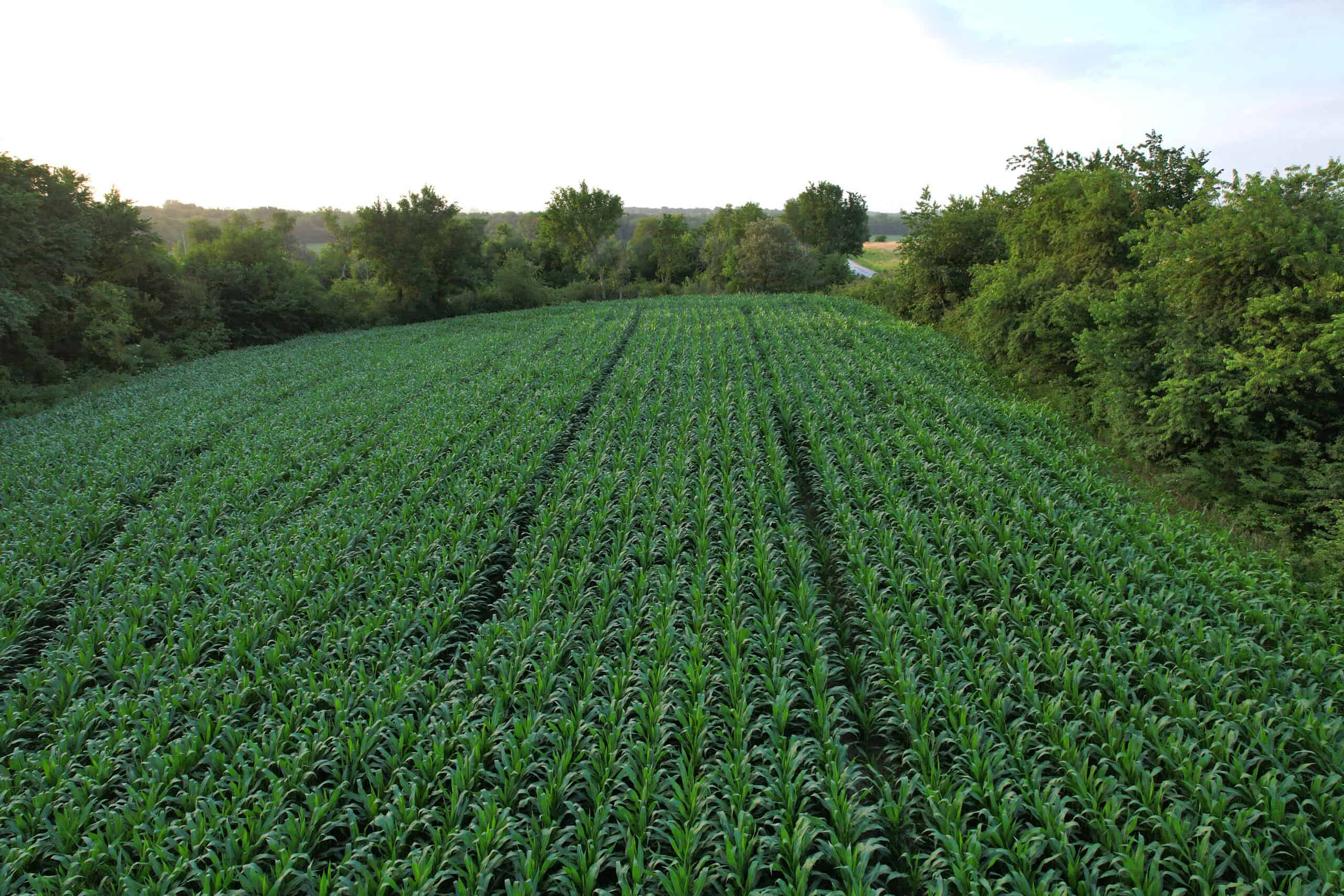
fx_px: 821
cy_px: 448
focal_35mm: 22
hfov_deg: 78.6
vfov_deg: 57.2
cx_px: 672
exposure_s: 1/250
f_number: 2.8
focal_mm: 8.4
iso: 100
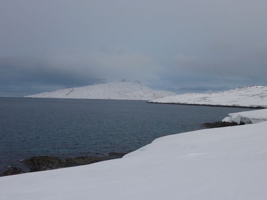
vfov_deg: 35.7
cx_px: 147
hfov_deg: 46.7
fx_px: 309
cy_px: 72
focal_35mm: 40
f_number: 4
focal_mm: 4.7
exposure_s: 1/320
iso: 80
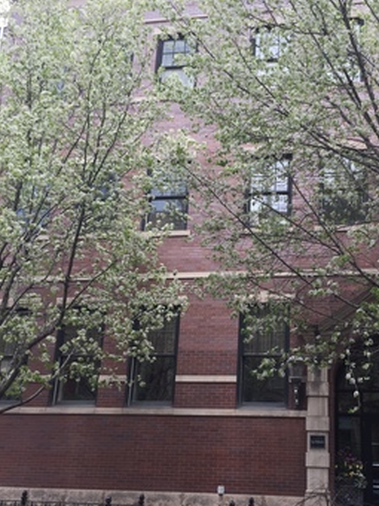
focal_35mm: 41
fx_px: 599
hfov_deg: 34.7
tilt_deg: +19.3
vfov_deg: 45.7
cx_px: 266
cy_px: 281
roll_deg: -3.4
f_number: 2.2
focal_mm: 4.15
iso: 32
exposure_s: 1/444
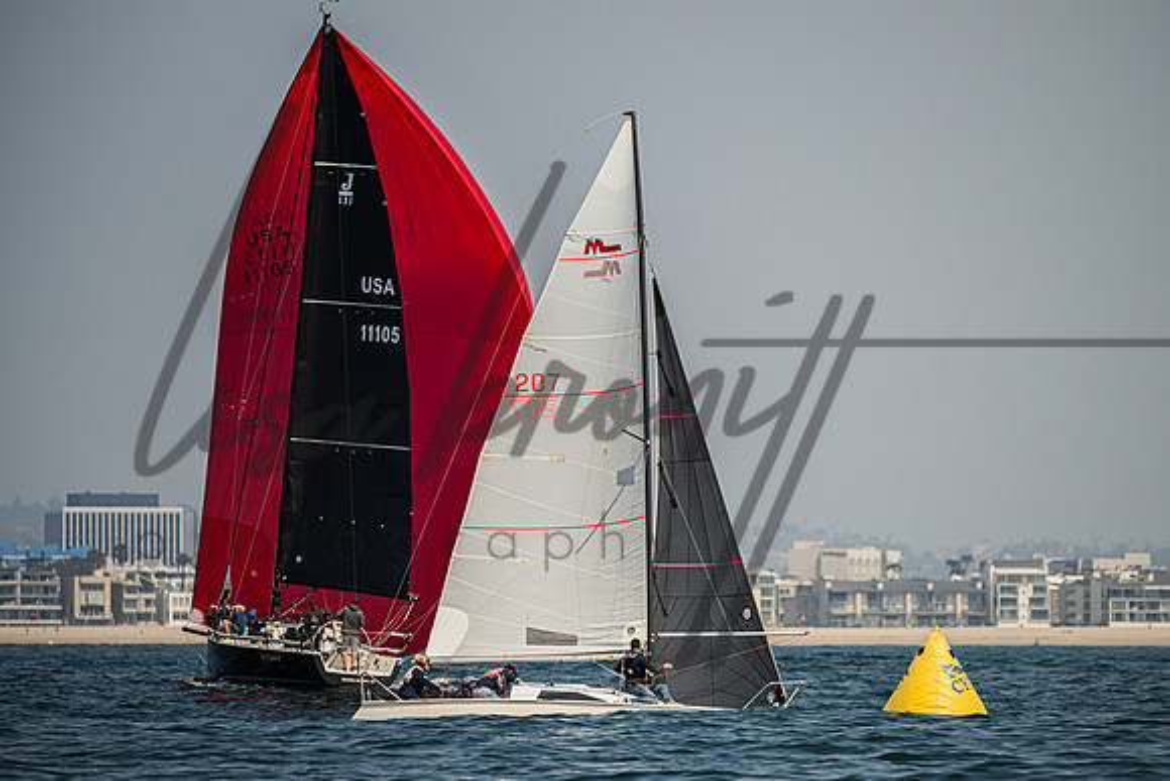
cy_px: 394
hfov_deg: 5.5
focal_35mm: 375
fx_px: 12186
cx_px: 662
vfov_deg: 3.7
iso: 320
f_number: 5.3
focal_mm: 310
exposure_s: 1/4000
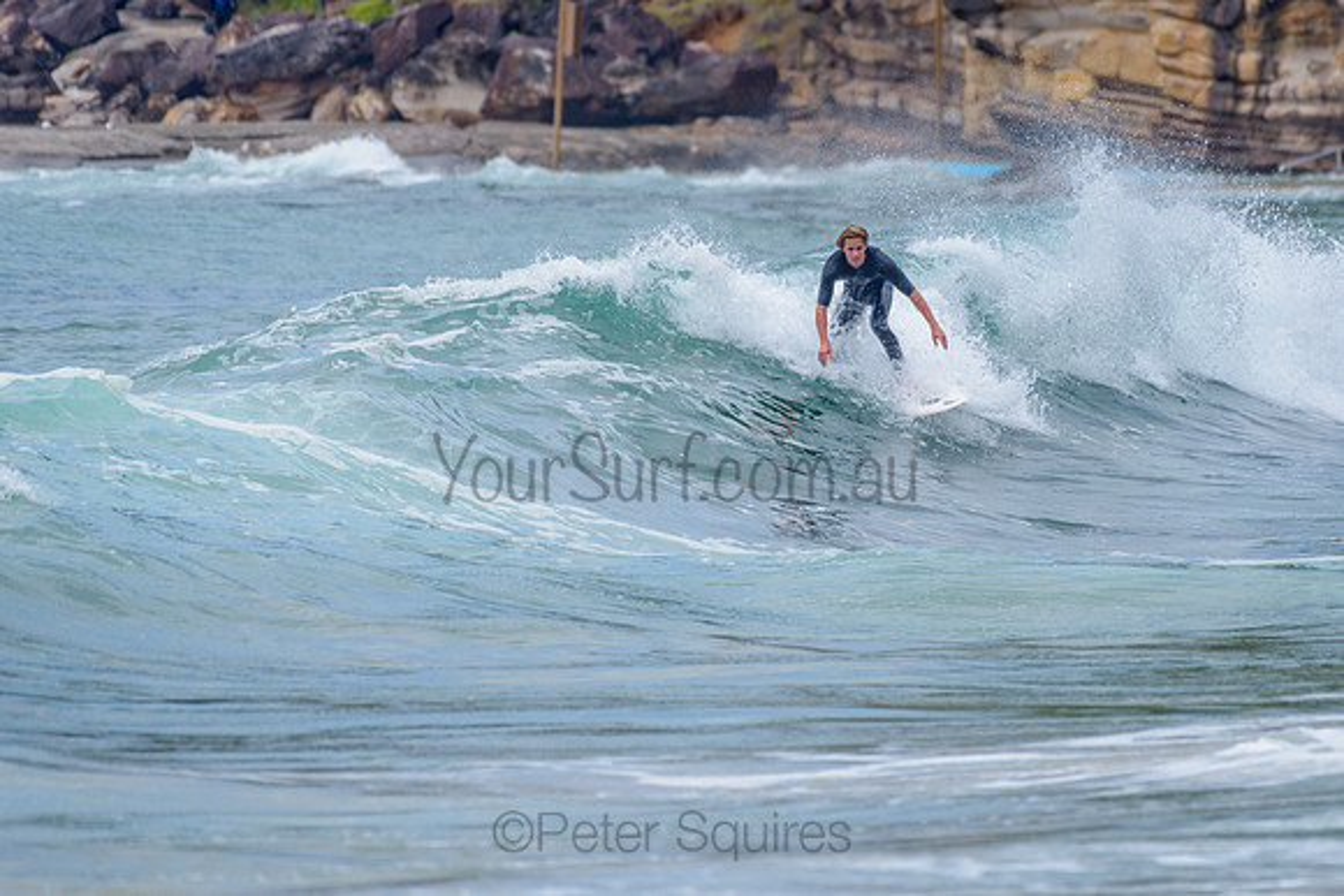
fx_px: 22893
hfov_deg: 3.4
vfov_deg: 2.2
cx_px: 812
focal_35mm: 613
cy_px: 347
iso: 320
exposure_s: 1/2000
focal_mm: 500
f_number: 5.6
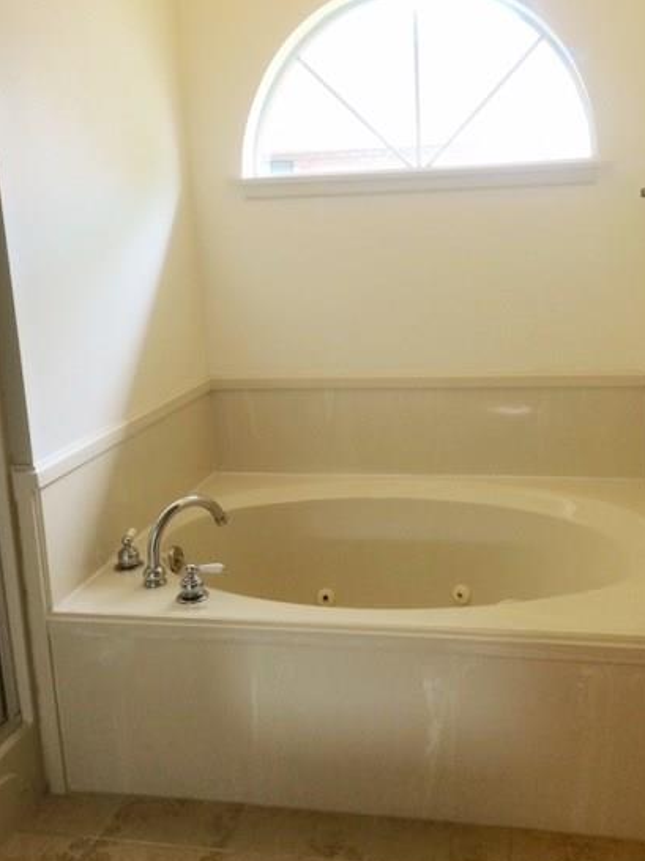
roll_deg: +0.8
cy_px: 375
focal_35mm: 34
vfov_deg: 53.8
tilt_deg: -10.8
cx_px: 374
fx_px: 845
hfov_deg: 41.6
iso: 40
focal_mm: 4.15
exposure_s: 1/30
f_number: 2.2
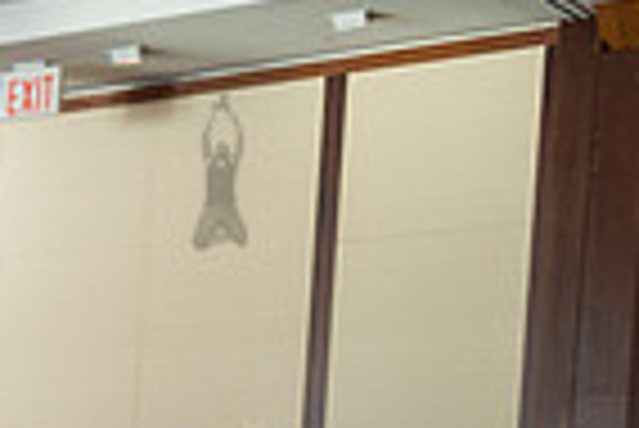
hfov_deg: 12.5
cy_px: 822
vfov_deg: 9.1
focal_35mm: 143
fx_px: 2541
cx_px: -652
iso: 400
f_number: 3.5
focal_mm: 35
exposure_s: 1/400
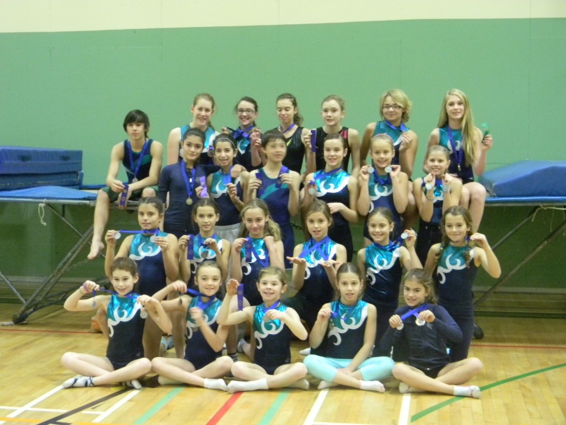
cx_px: 283
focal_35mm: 56
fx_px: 916
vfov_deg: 26.1
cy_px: 212
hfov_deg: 34.3
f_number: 4.1
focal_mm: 10.1
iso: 800
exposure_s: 1/13.5
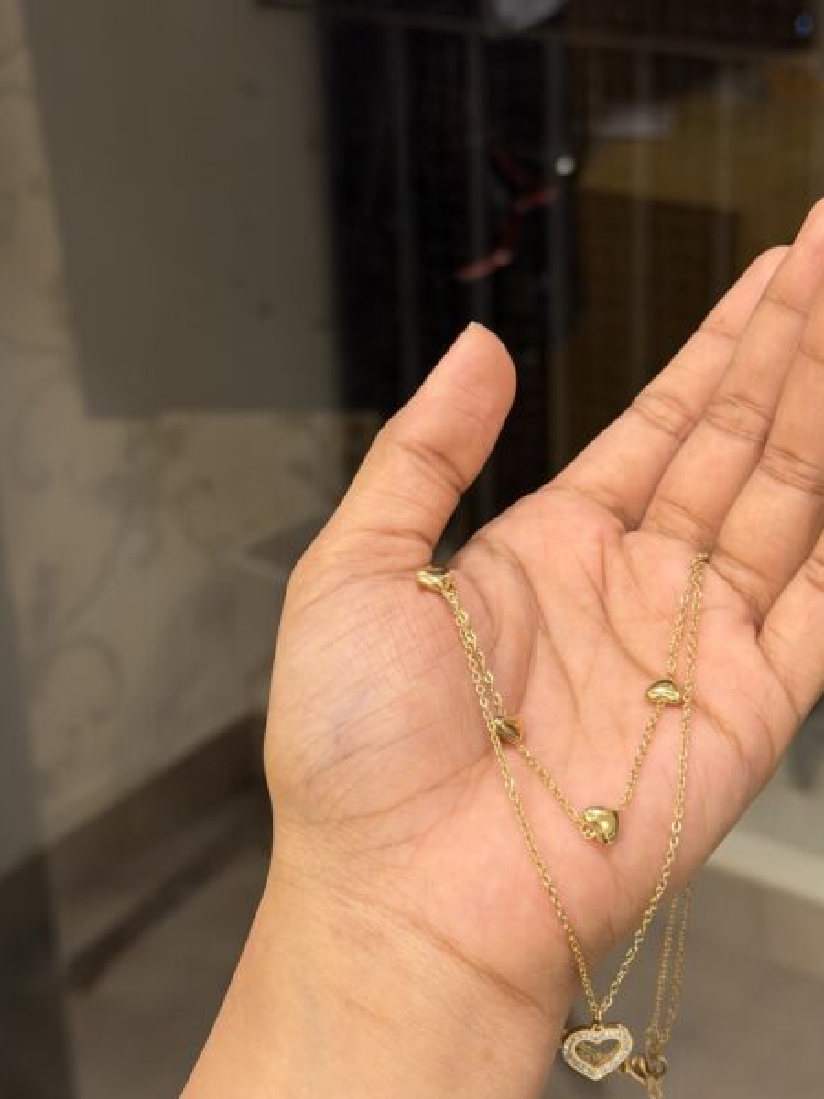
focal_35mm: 64
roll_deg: +0.7
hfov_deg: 22.9
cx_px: 516
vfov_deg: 30.3
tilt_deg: -24.5
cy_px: 542
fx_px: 2031
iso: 160
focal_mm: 6.76
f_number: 1.78
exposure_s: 1/50
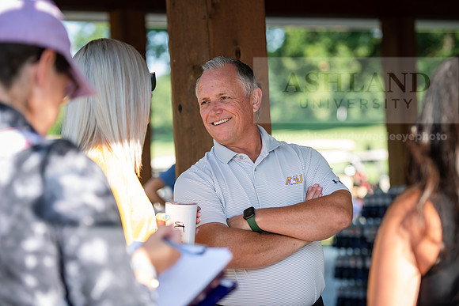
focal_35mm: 105
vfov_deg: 13.0
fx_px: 1339
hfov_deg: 19.5
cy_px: 153
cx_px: 230
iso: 200
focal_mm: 105
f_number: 3.2
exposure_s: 1/320
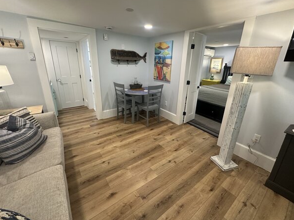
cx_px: 147
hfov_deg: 98.2
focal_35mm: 15
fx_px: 127
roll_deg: -1.4
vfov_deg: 81.7
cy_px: 103
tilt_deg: -17.3
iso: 320
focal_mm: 2.22
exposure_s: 1/120
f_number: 2.2
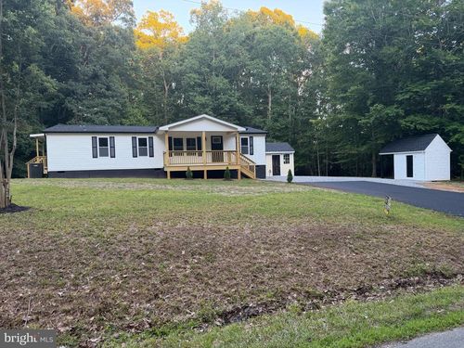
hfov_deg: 71.6
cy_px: 174
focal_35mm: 24
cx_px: 232
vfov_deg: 56.8
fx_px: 322
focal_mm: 6.76
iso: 160
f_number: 1.78
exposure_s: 1/121
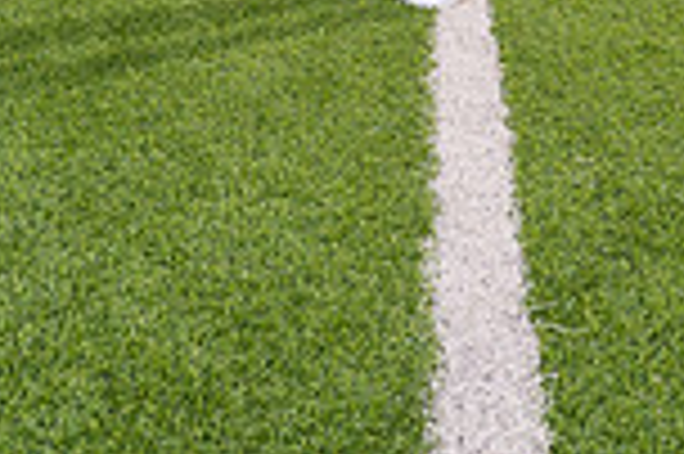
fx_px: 1348
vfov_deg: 14.5
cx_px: 472
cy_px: -553
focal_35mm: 71
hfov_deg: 28.2
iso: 640
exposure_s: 1/250
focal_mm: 24
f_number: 4.5
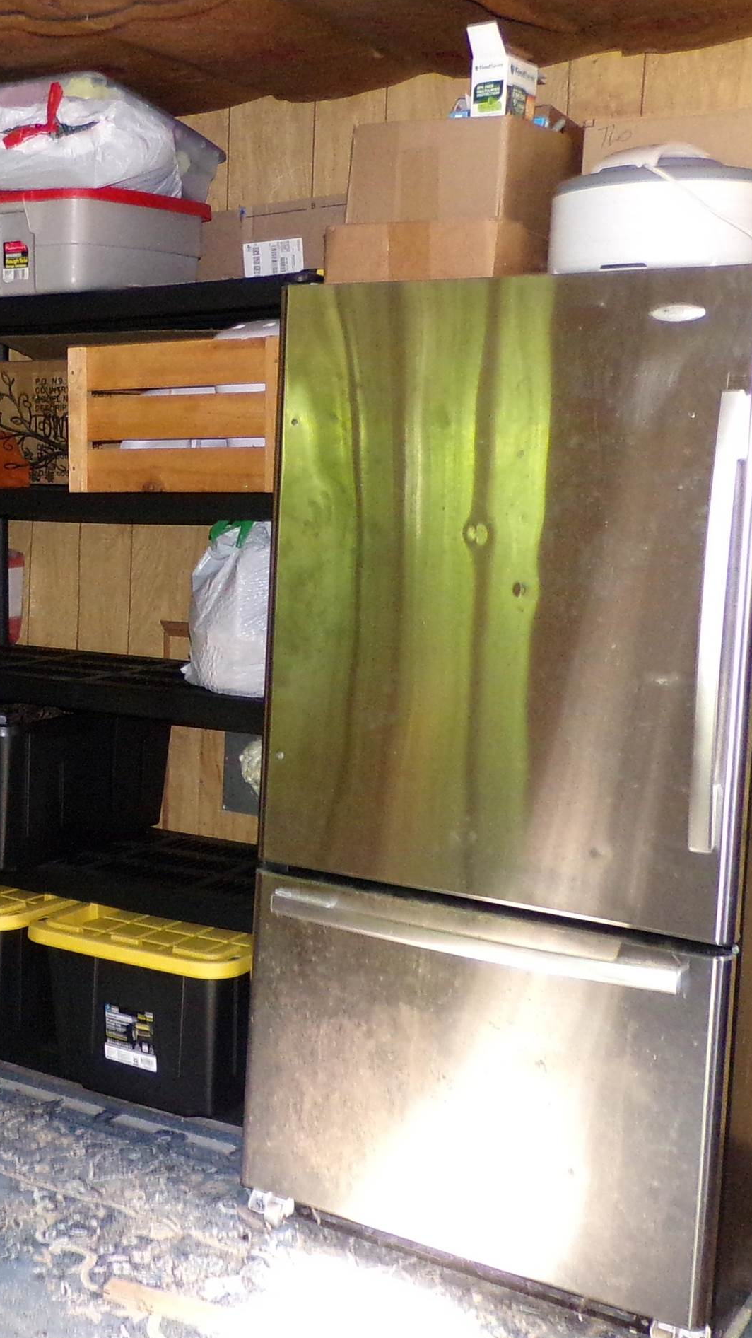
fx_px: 1631
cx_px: -88
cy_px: 591
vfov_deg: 44.5
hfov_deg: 24.2
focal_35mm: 46
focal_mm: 4.7
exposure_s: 1/34
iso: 394
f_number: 3.2
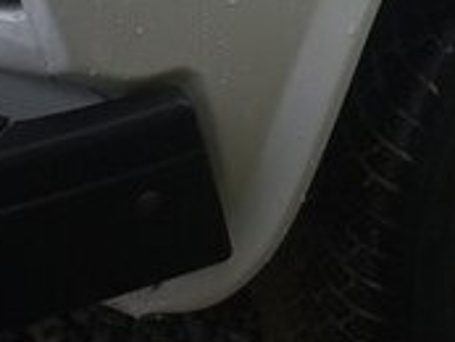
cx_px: 513
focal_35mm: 107
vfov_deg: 12.7
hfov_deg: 17.7
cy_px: -262
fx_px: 1407
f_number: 1.9
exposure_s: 1/407
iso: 64
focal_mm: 3.7
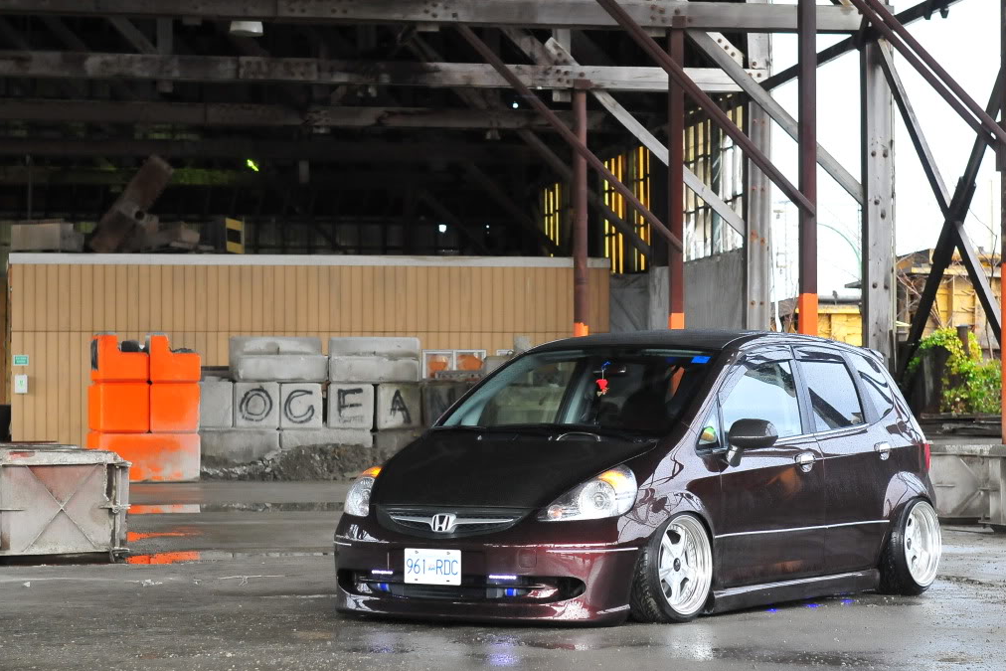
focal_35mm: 94
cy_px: 337
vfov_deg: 14.6
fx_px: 2627
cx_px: 506
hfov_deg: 21.7
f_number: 5
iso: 1600
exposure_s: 1/100
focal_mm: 62
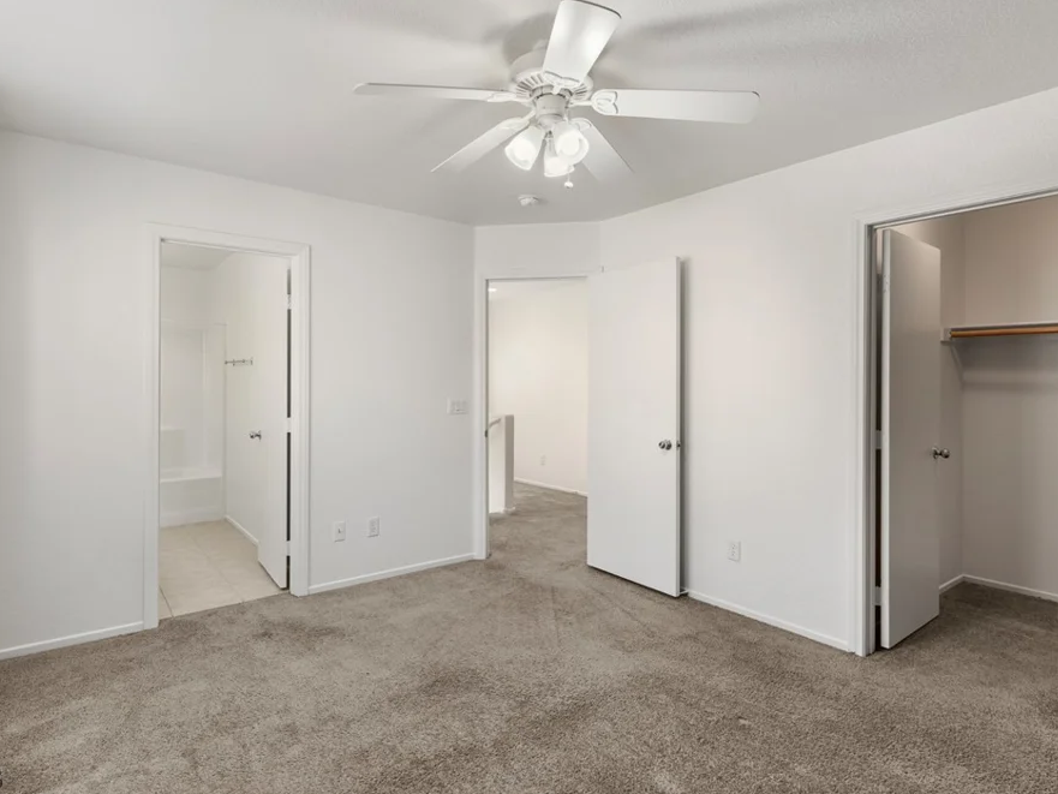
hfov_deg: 84.6
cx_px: 497
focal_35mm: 19
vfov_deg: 68.7
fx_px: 581
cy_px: 386
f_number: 8
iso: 400
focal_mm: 17
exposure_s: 1/15
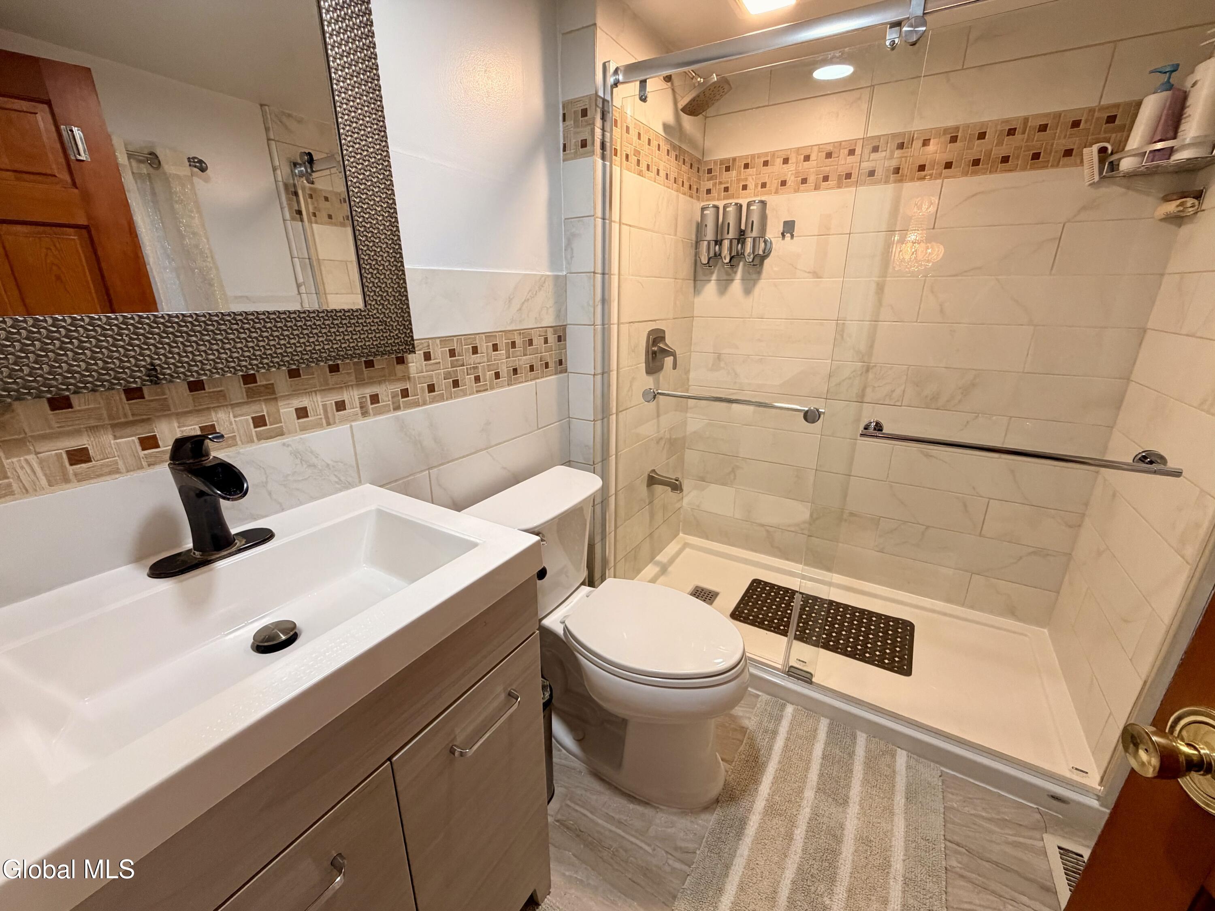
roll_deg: +0.5
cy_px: 456
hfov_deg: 102.1
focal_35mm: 14
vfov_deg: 85.7
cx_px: 608
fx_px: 491
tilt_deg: -18.4
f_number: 2.2
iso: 250
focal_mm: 2.22
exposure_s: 1/120
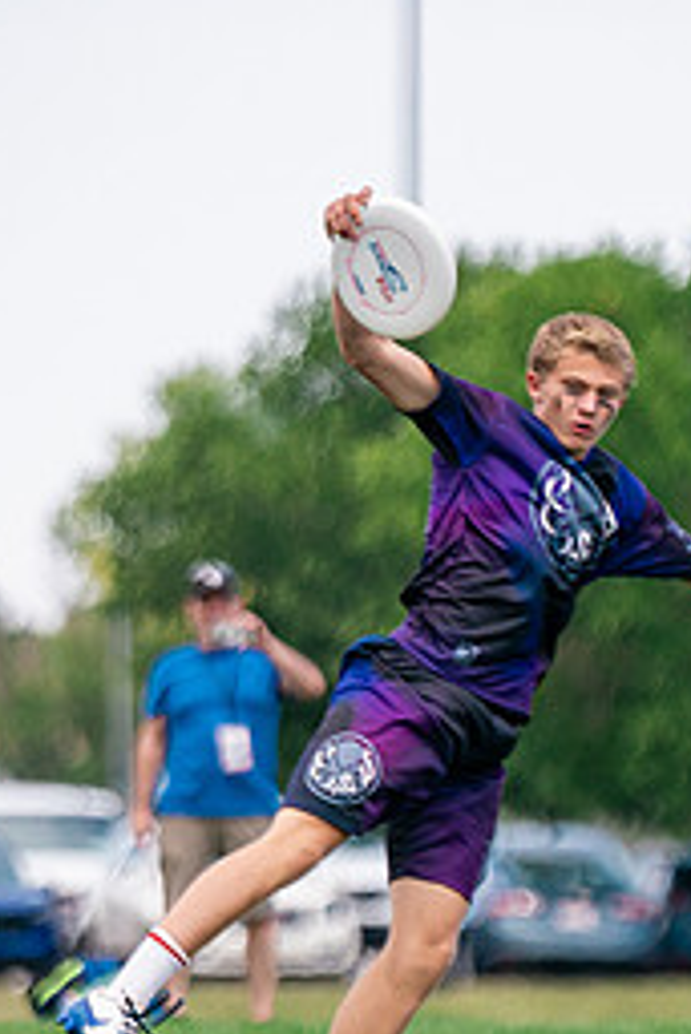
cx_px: 586
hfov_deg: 2.0
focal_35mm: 698
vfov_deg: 3.0
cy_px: 819
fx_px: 20068
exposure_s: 1/3200
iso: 400
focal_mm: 200
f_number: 2.8
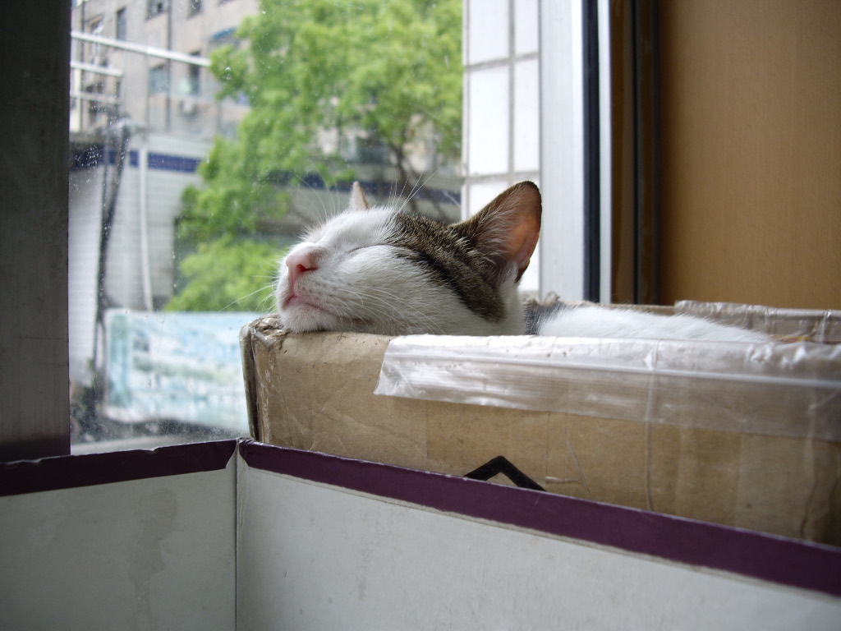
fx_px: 923
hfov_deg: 49.0
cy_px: 316
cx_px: 420
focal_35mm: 38
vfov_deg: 37.7
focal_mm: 7.9
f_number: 2.8
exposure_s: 1/50
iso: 100
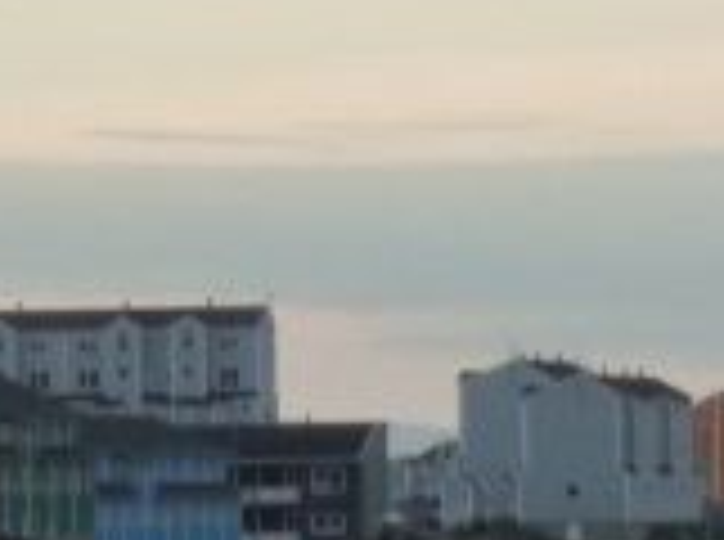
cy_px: -135
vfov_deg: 2.5
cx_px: 958
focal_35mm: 593
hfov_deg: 3.3
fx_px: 12375
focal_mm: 19.5
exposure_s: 1/250
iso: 250
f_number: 4.4
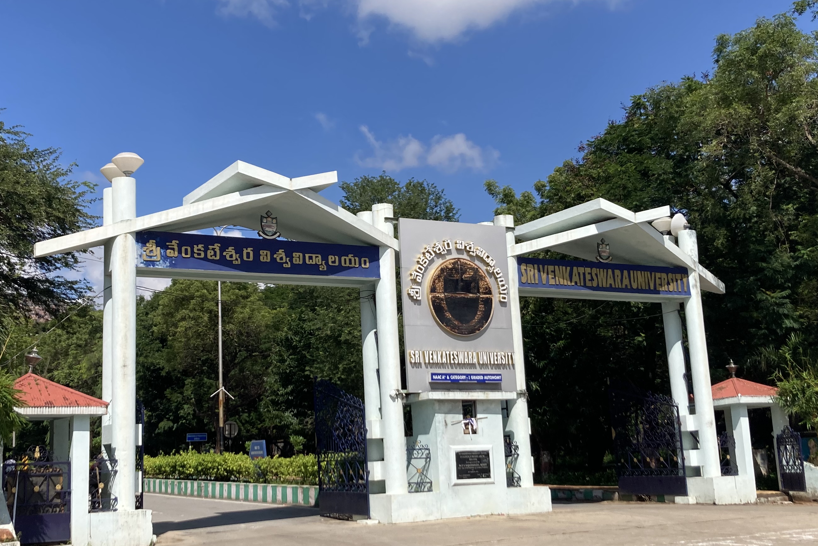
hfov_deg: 43.4
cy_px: 271
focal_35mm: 45
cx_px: 337
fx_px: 1023
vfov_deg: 29.9
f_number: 1.8
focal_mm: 3.99
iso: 25
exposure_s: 1/3436
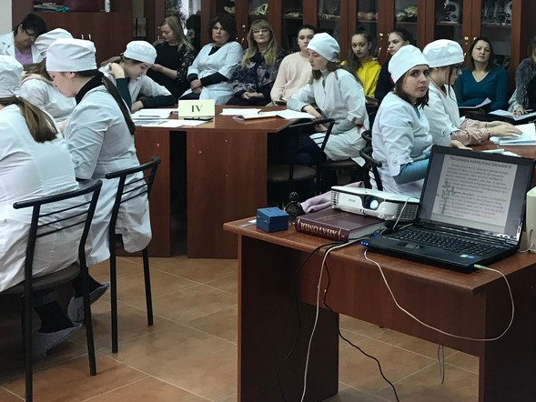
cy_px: 59
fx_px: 883
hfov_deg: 31.5
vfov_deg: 25.1
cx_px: 522
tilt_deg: -4.3
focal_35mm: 57
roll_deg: -1.7
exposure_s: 1/20
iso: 40
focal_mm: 3.99
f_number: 1.8
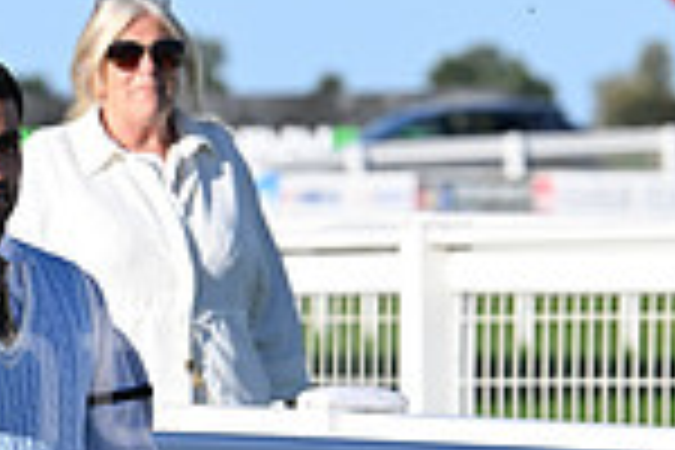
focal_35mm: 579
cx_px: -130
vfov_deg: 2.4
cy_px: 664
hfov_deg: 3.6
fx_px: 10855
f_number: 5.6
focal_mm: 150
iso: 400
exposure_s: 1/2000
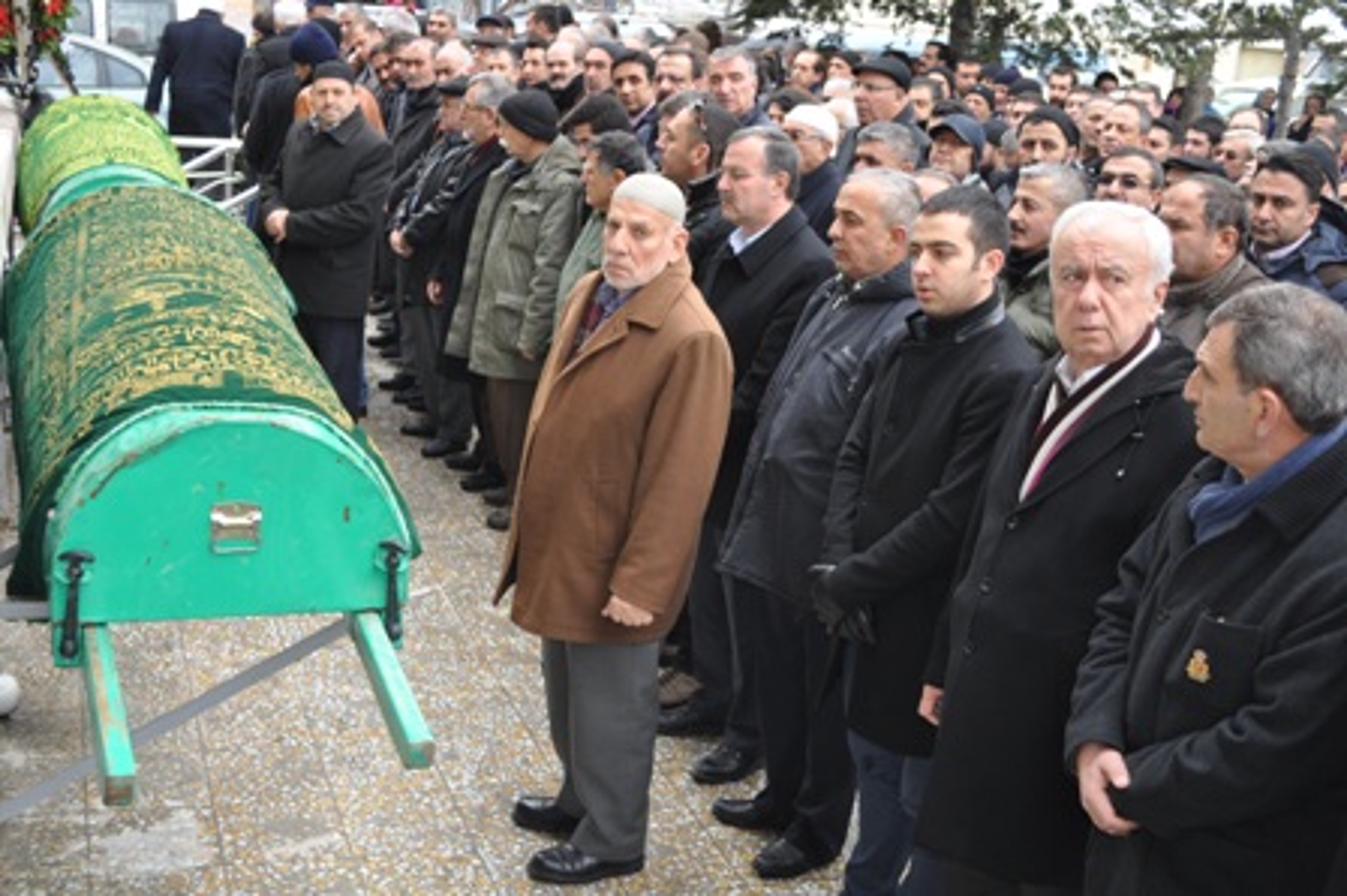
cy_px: 448
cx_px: 674
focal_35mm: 42
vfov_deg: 31.8
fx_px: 1570
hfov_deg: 46.4
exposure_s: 1/200
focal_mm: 28
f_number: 4.5
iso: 280
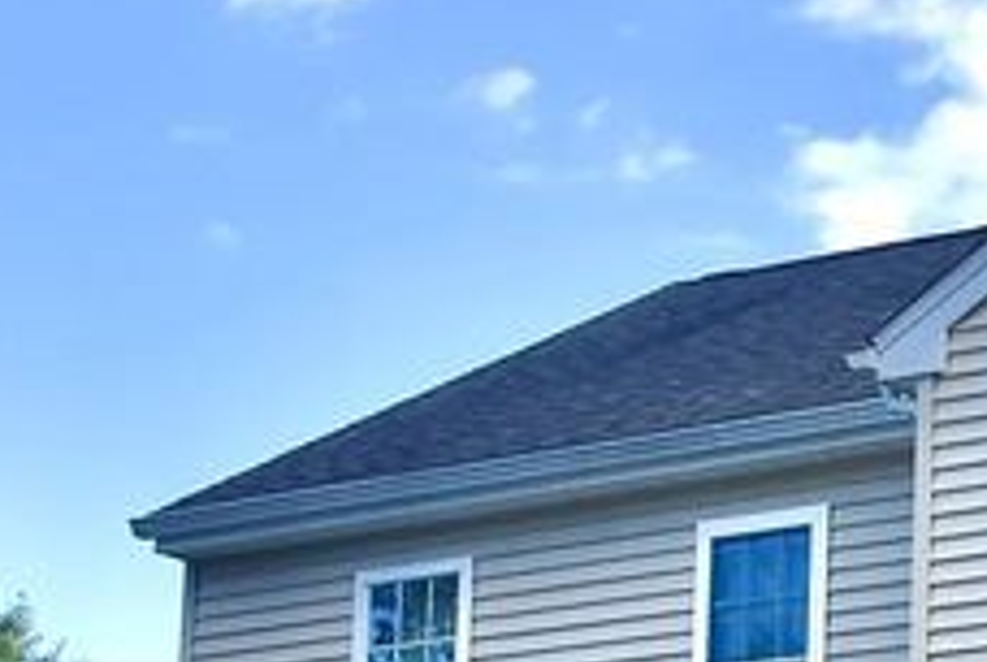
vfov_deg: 10.8
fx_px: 3324
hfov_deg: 15.0
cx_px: 1684
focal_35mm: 121
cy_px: 1108
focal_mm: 18
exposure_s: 1/250
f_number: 5
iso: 100
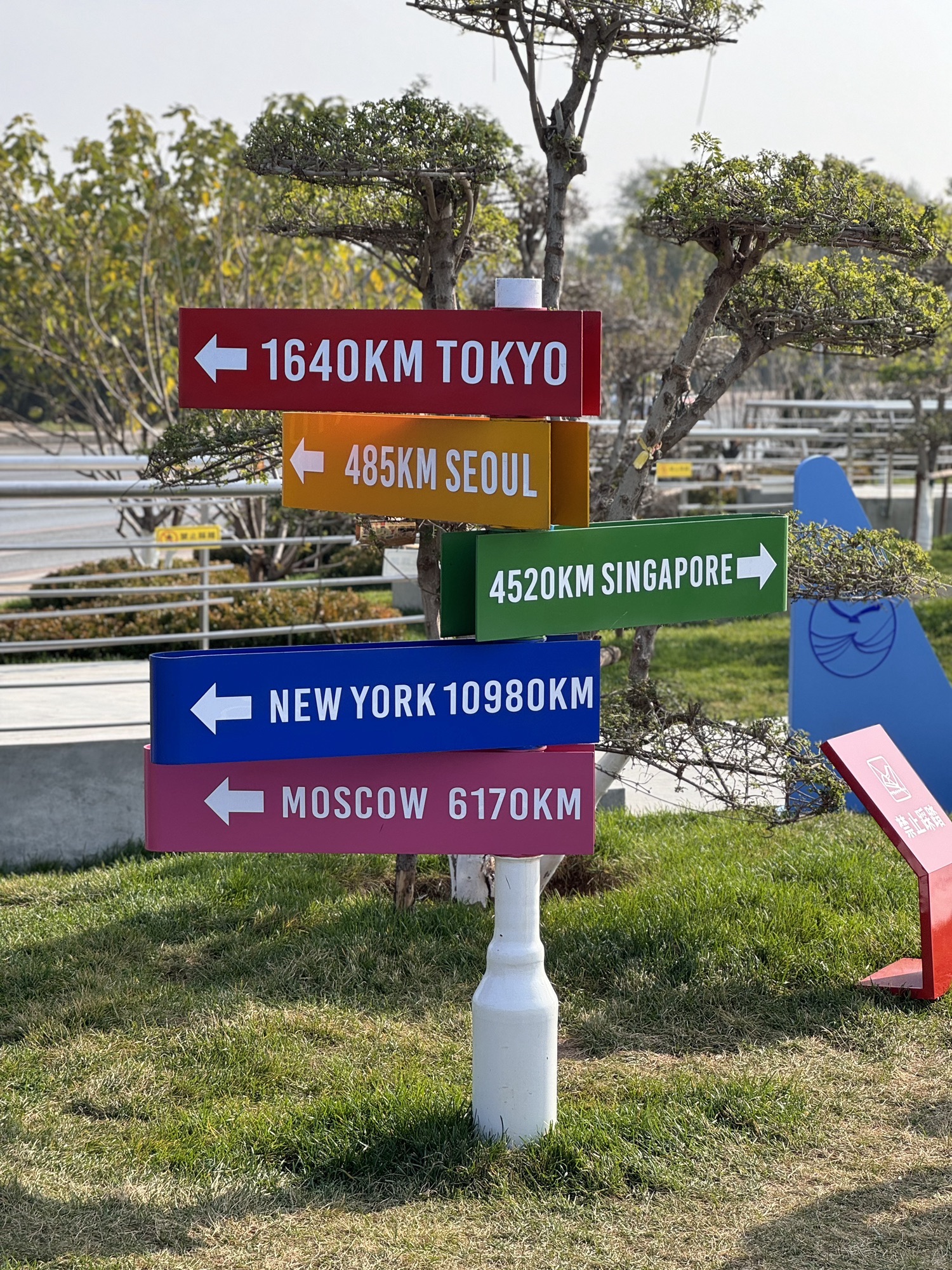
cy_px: 635
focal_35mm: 77
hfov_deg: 19.1
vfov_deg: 25.3
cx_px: 476
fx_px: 2824
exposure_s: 1/447
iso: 25
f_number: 2.8
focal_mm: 9
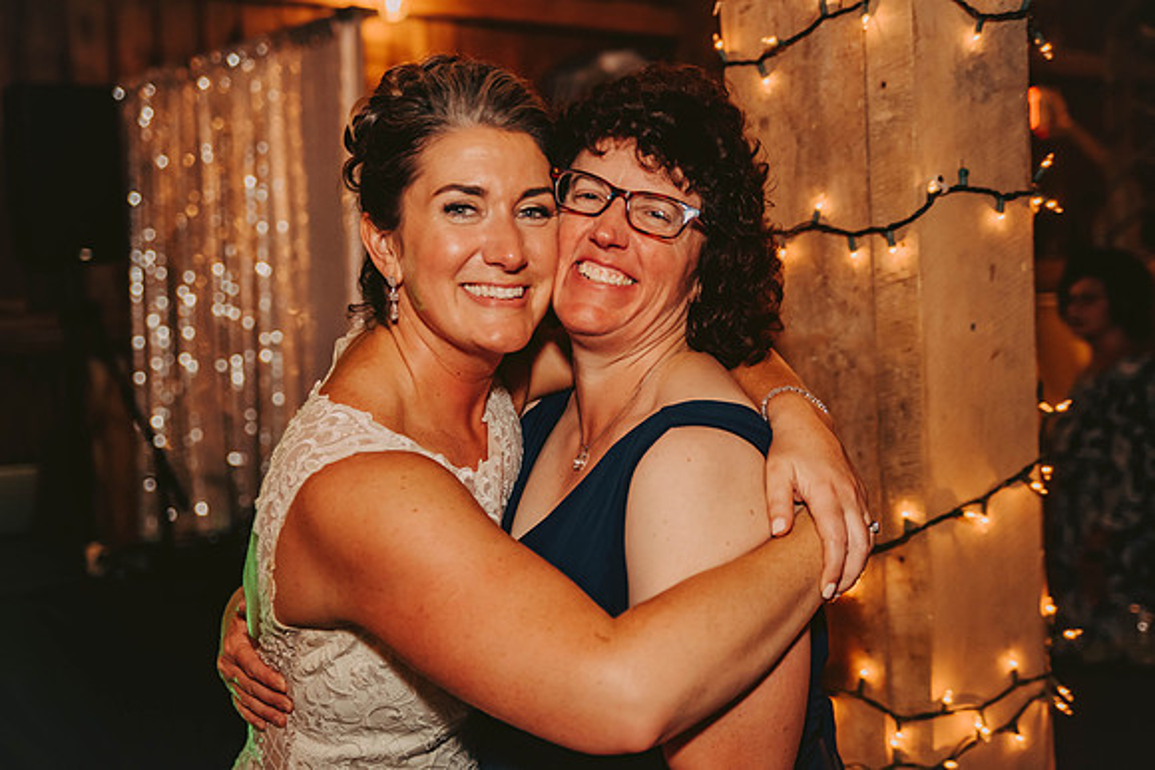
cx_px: 578
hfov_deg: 39.6
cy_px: 385
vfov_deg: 27.0
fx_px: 1604
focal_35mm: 50
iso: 1250
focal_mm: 50
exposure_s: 1/125
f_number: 2.8
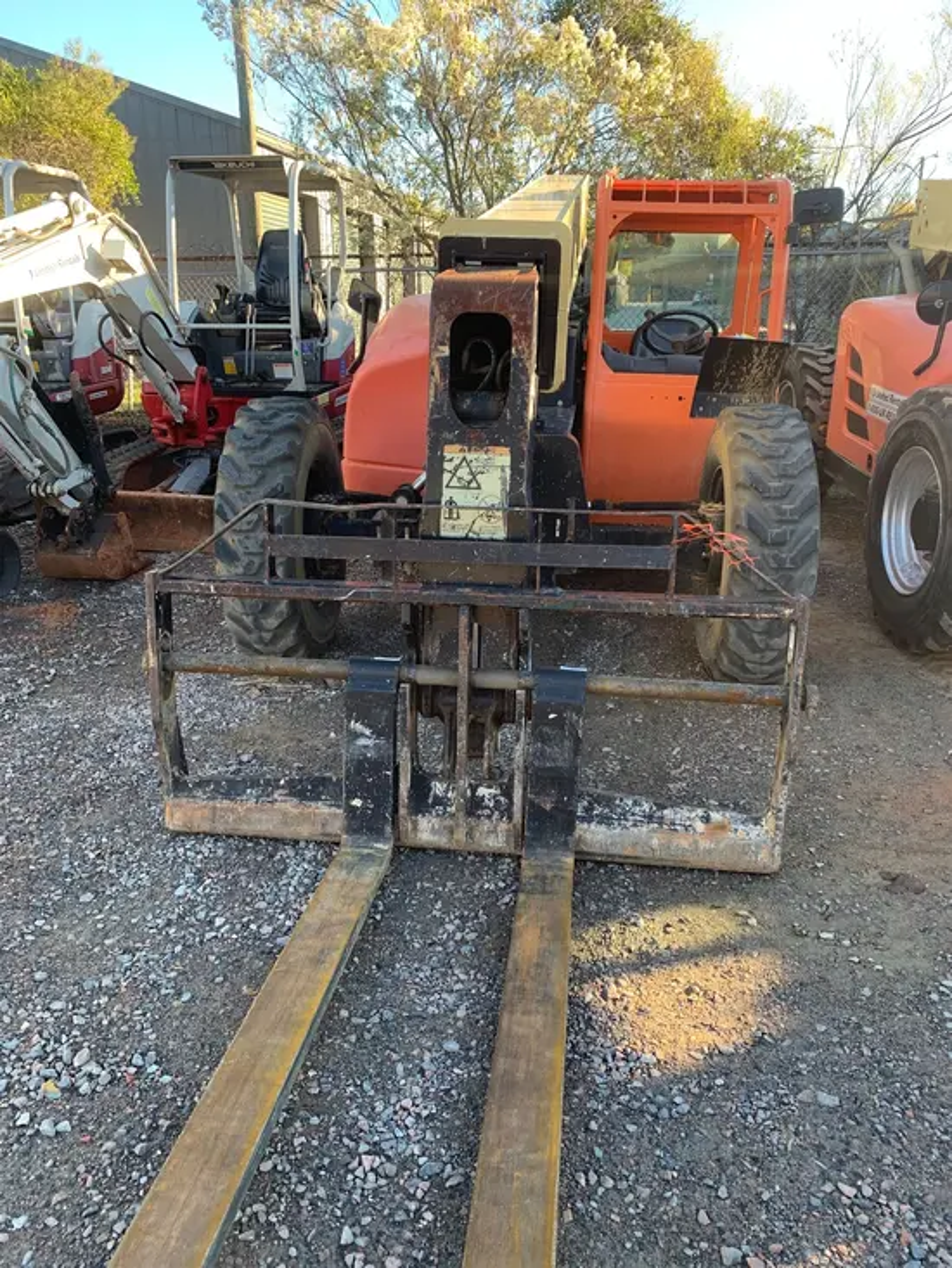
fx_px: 953
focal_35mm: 26
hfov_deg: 53.1
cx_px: 476
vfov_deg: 67.3
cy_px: 634
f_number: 1.8
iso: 32
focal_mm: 4.25
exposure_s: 1/122
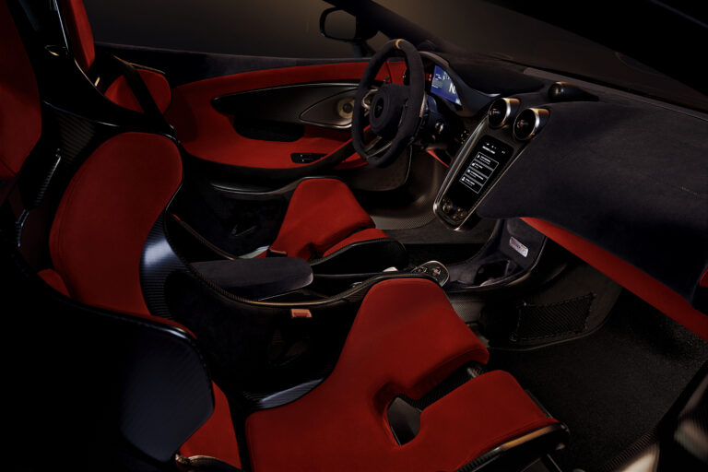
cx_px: 354
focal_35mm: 24
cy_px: 236
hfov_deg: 73.7
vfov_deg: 53.1
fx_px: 472
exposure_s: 13
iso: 100
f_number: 11
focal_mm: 24
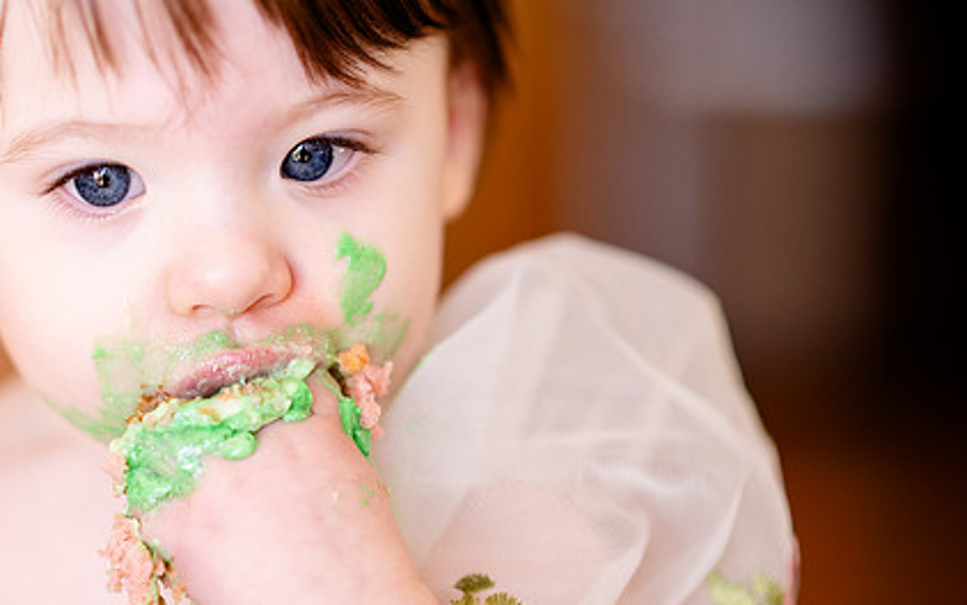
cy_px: 388
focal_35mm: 119
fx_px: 3137
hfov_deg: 17.5
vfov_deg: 11.0
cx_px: 307
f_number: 2.2
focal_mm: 85
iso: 250
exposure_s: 1/250
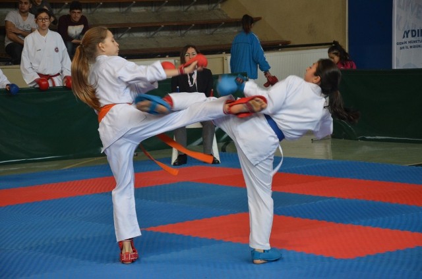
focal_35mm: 120
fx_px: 1404
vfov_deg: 11.4
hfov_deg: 17.1
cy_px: 140
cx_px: 211
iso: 1600
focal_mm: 80
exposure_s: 1/125
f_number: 5.3
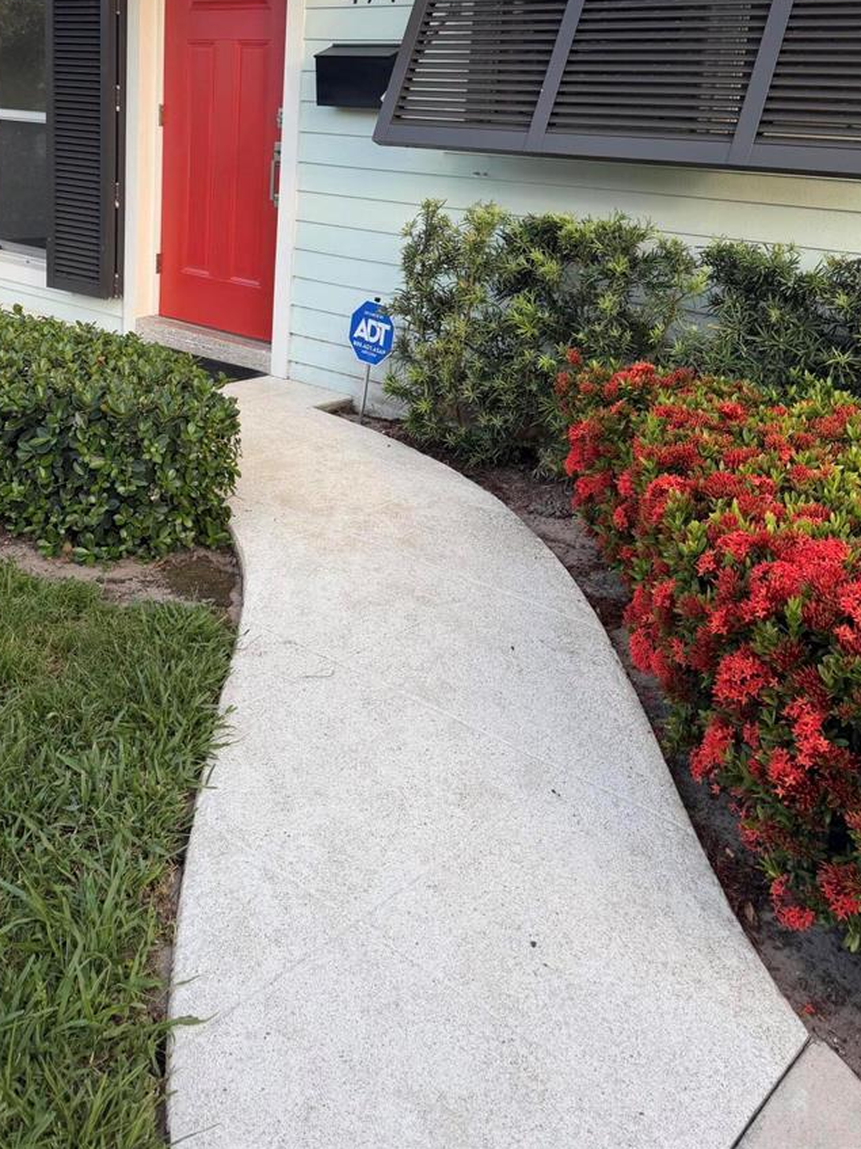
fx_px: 1128
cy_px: 340
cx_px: 353
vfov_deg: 52.4
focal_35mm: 34
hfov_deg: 41.6
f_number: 1.78
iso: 100
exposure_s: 1/858
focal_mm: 6.76
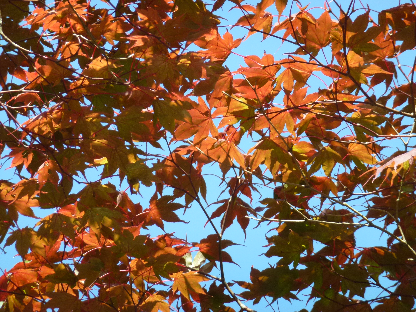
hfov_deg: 5.2
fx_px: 4615
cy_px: 156
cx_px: 208
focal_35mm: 384
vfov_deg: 3.9
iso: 160
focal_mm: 68.8
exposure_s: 1/125
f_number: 5.9
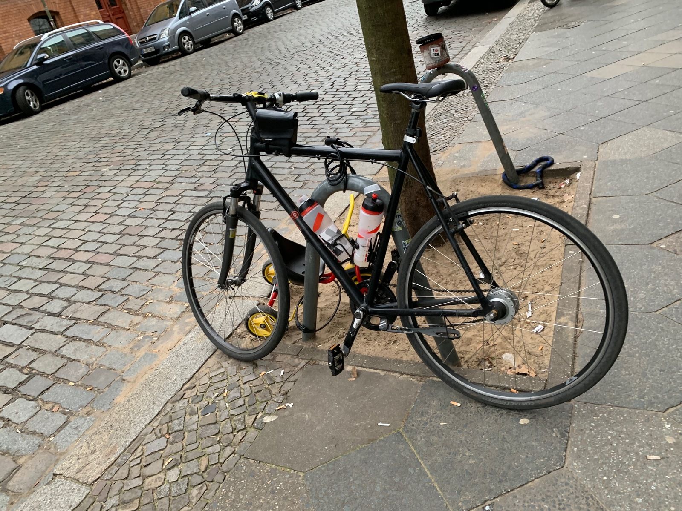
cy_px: 256
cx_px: 341
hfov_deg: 67.3
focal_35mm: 26
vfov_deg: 53.1
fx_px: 512
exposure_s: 1/60
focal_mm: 4.25
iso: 200
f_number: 1.8
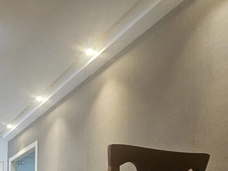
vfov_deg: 30.5
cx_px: -38
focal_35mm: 37
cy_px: 222
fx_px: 244
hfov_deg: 38.6
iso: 320
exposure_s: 1/60
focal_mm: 2.2
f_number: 2.2
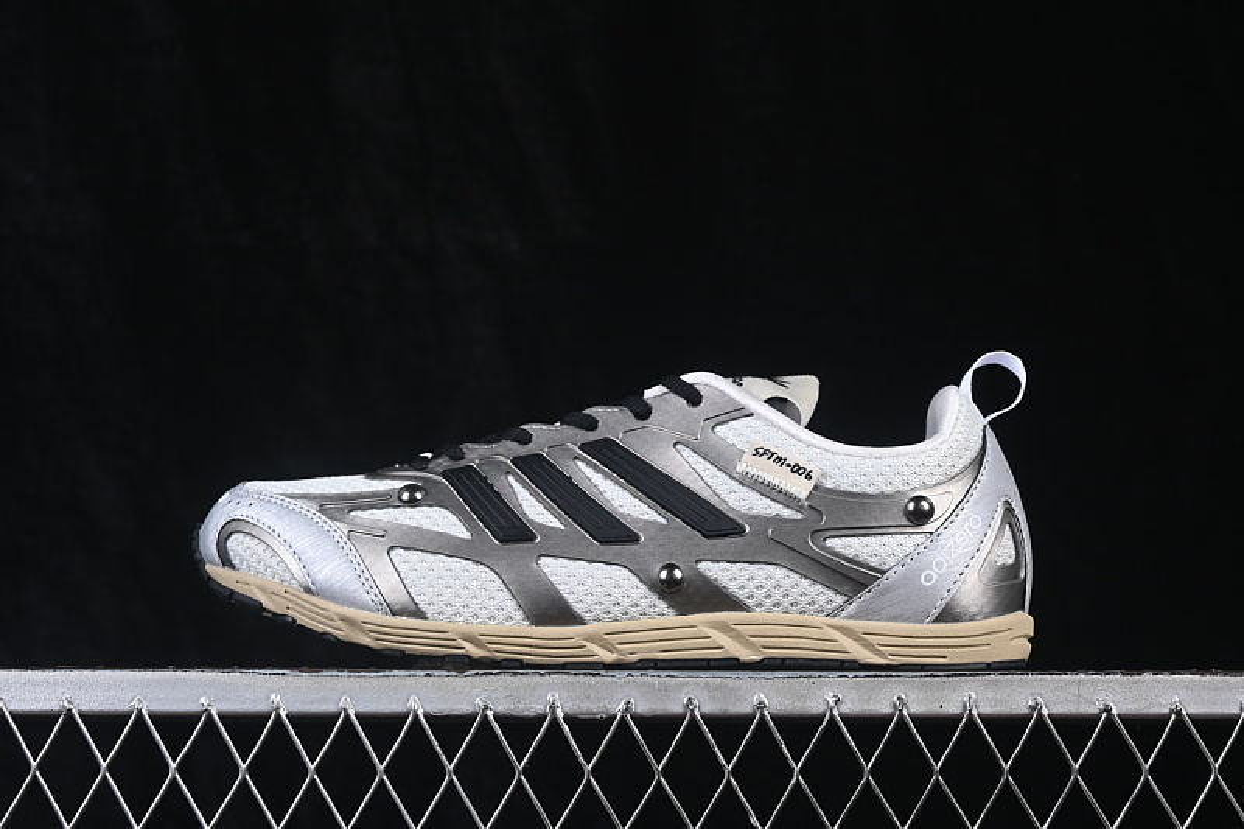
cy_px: 414
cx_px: 622
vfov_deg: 18.2
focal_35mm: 75
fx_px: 2591
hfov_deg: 27.0
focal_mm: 50
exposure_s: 1/80
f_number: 8
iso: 160
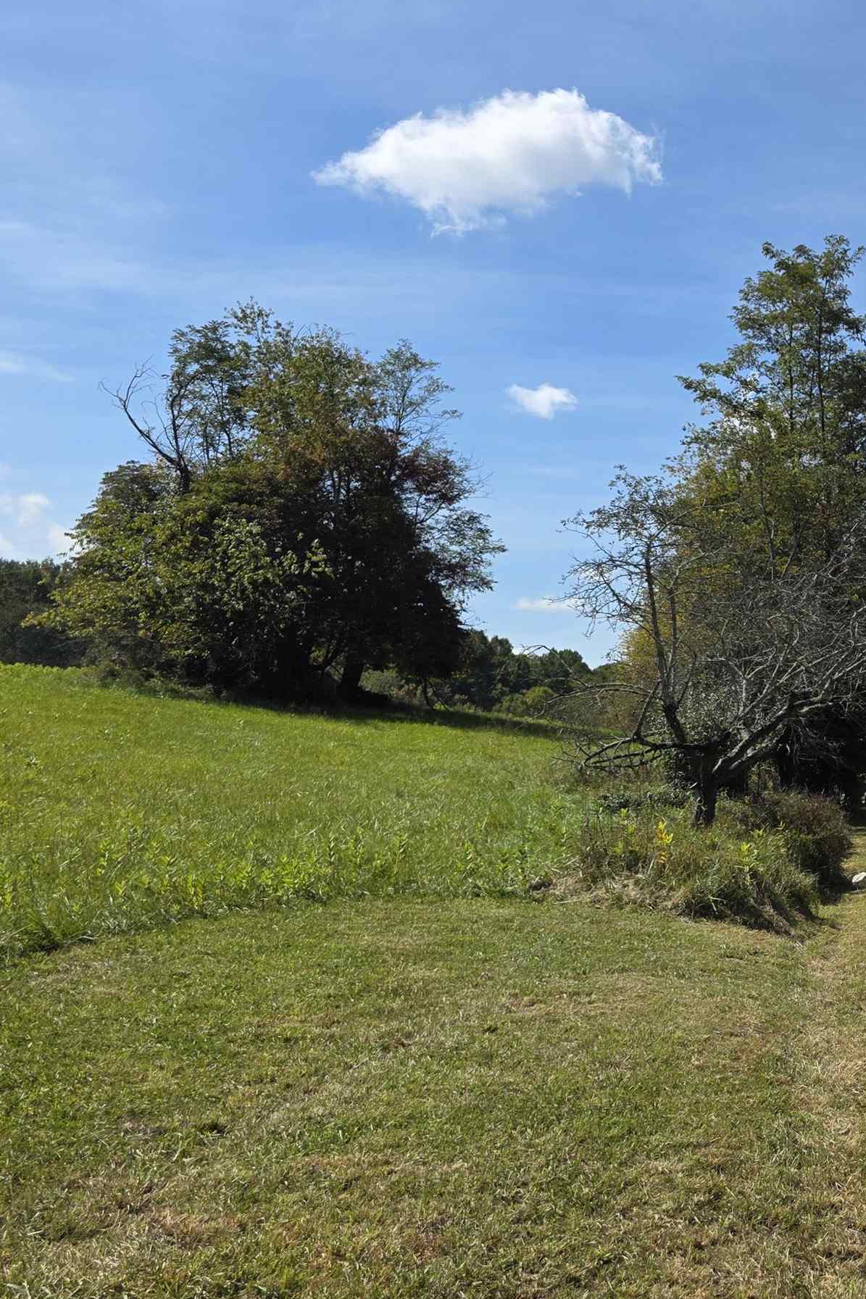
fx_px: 1479
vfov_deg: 47.4
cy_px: 678
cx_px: 1102
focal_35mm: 41
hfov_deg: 27.6
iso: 80
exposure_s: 1/7944
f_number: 1.7
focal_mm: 6.3
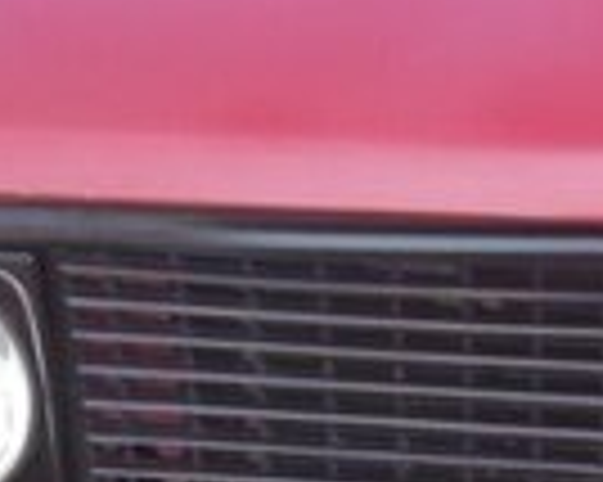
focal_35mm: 149
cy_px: 718
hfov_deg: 12.7
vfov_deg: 10.0
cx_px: 670
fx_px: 2657
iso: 40
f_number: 2.4
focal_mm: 2.93
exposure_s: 1/124
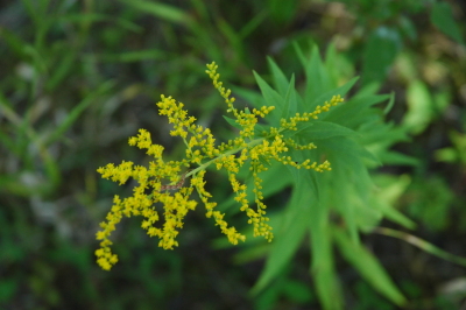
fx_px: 1358
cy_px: 155
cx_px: 233
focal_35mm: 105
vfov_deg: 13.0
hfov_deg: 19.5
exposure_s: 1/125
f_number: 6.3
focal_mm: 70
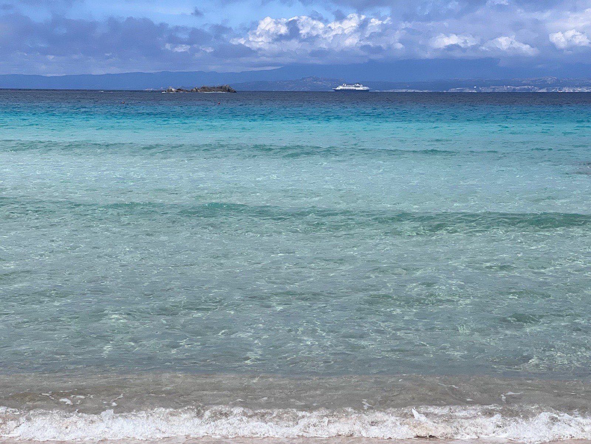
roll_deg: -0.2
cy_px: 222
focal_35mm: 77
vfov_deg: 19.1
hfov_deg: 25.3
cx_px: 296
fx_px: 1315
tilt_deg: -5.8
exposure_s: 1/1815
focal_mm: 9
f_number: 2.8
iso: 32
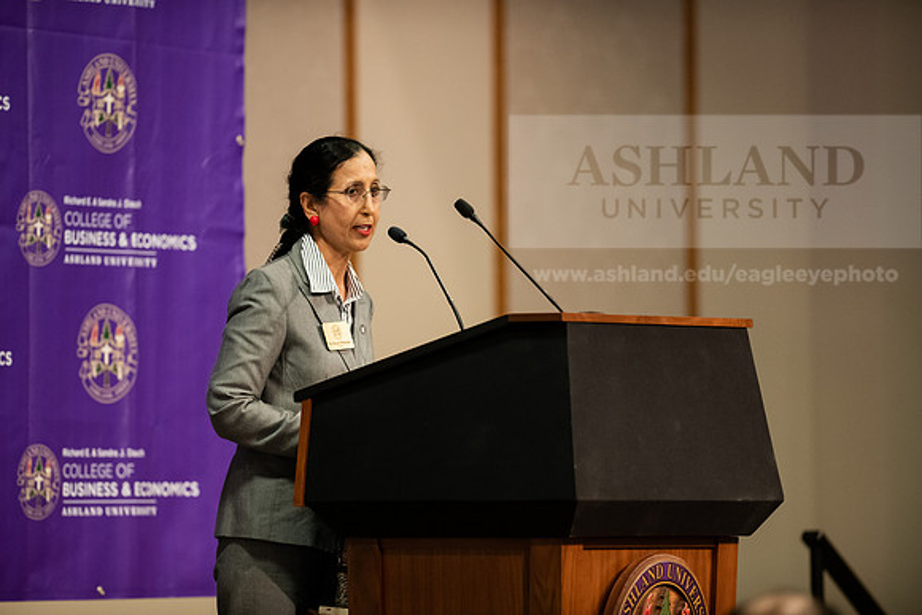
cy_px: 308
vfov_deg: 4.6
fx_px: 7685
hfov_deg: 6.9
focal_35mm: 300
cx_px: 461
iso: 2500
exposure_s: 1/200
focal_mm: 300
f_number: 2.8
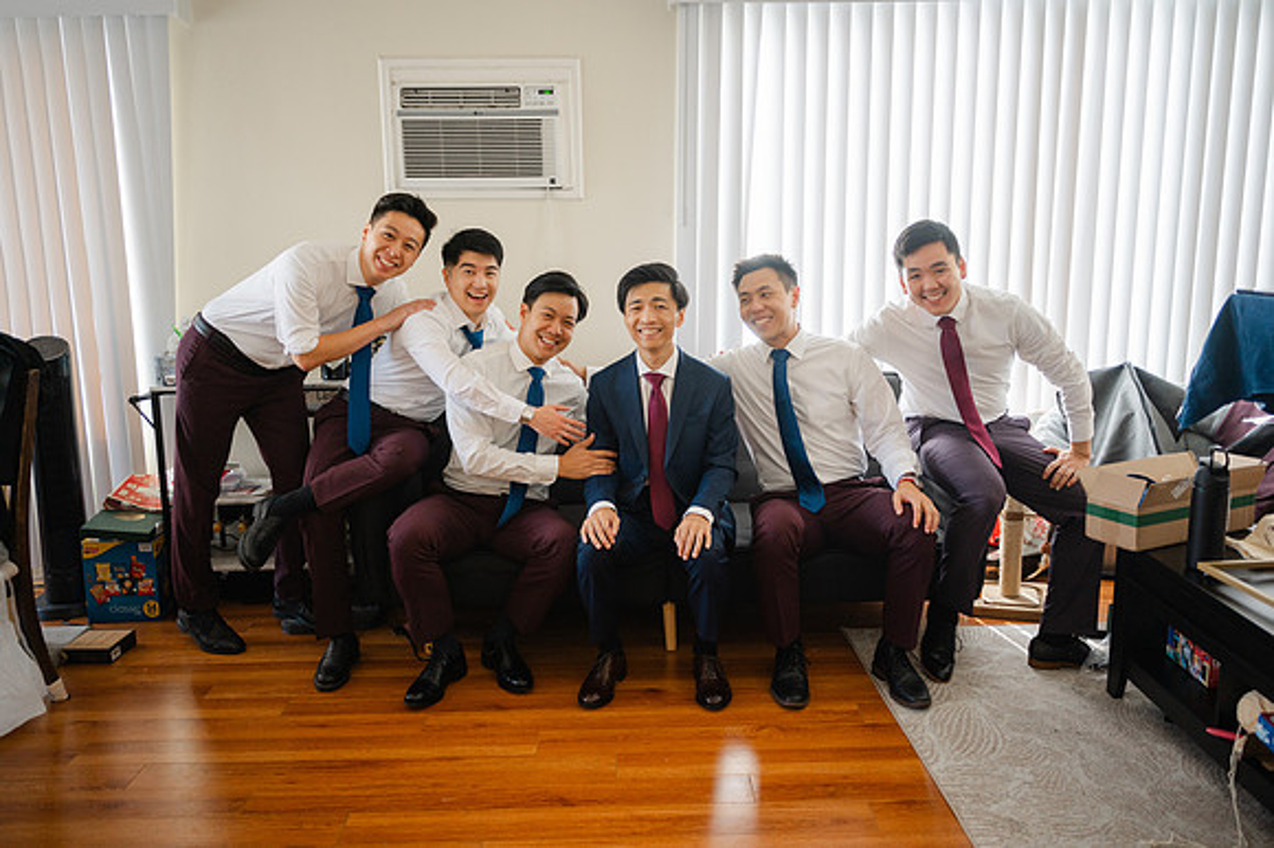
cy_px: 424
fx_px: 990
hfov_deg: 65.5
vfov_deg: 46.4
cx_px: 637
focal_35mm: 28
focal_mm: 28
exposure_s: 1/160
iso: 450
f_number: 2.8
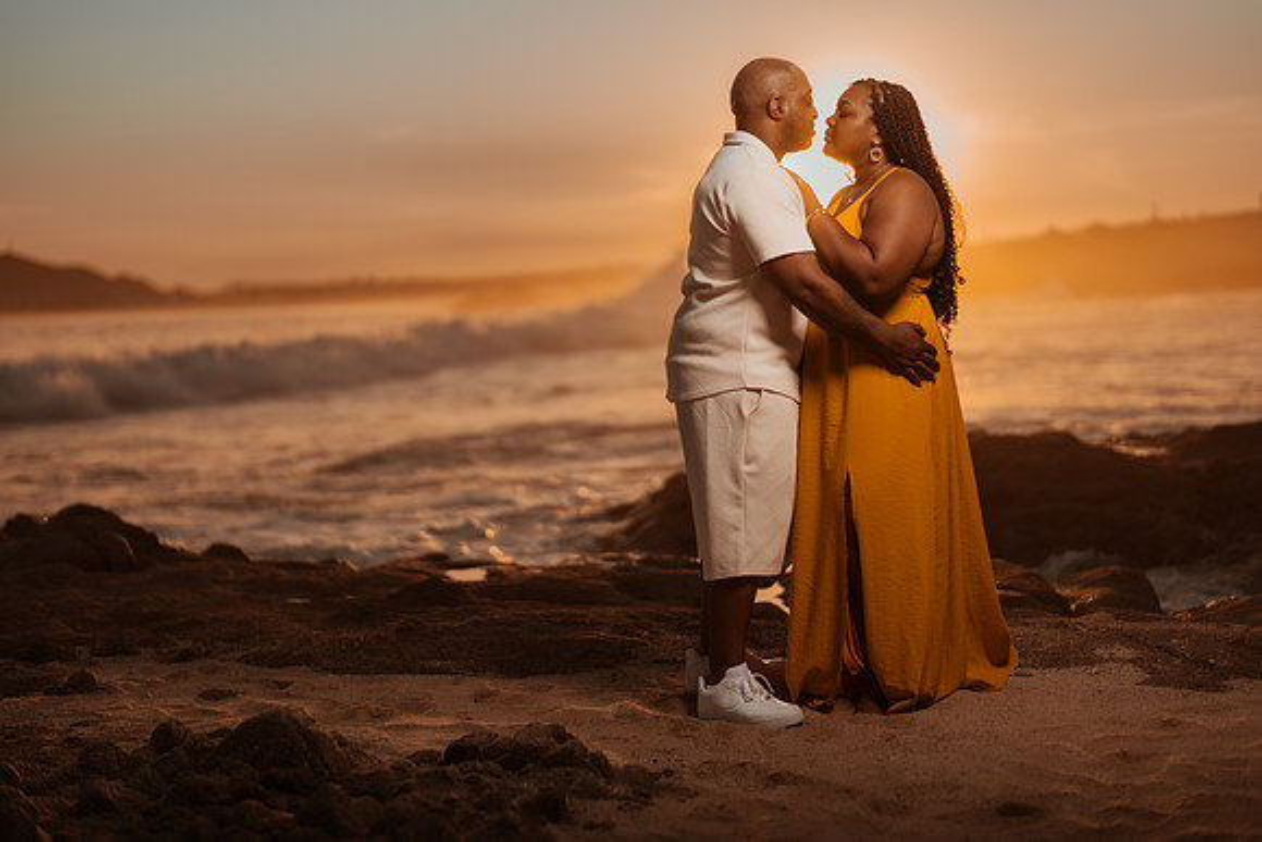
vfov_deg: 23.4
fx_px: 2034
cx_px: 631
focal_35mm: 58
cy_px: 421
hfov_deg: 34.5
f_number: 1.4
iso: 100
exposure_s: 1/8000
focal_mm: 58
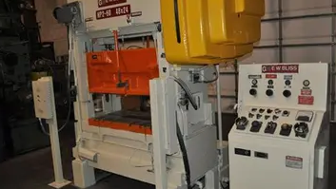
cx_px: 181
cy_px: 96
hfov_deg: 60.9
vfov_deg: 36.7
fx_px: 285
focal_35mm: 32
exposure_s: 1/60
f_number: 3.5
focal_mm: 18
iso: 800
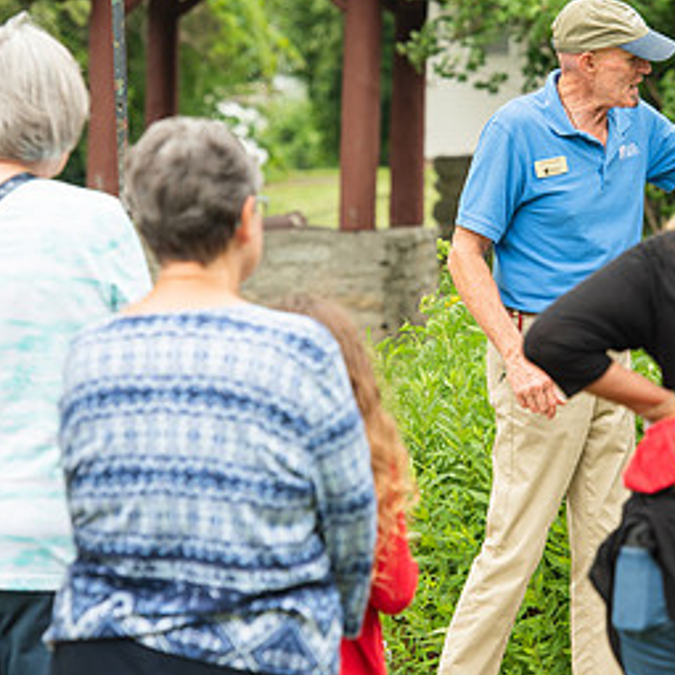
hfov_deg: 6.2
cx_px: 611
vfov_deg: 6.3
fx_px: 6177
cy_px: 285
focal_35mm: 280
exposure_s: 1/200
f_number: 5.6
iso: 64
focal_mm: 145
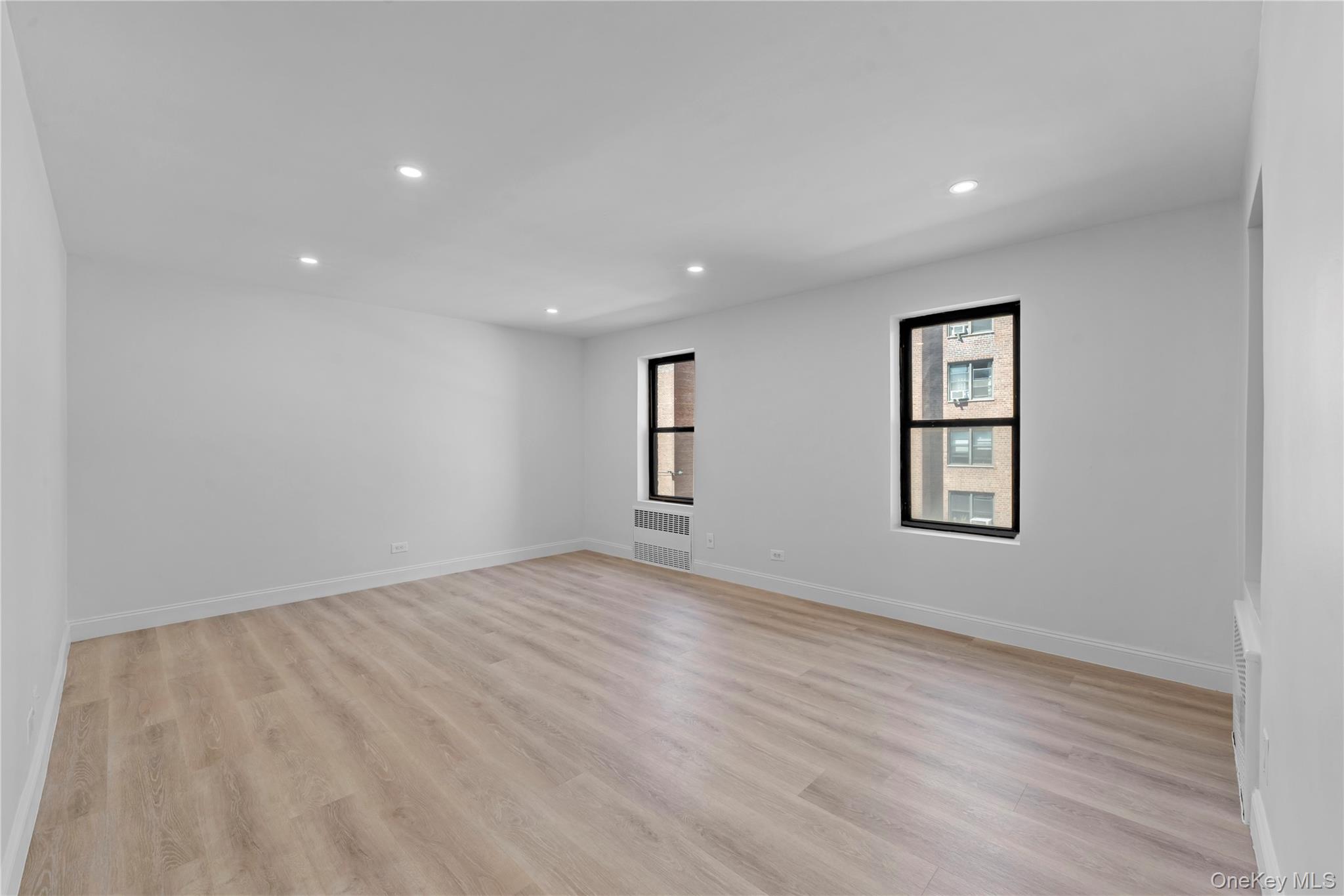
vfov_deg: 81.2
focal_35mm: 14
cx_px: 672
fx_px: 523
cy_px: 448
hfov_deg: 104.3
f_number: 10
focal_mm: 14
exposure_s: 1/5
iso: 200
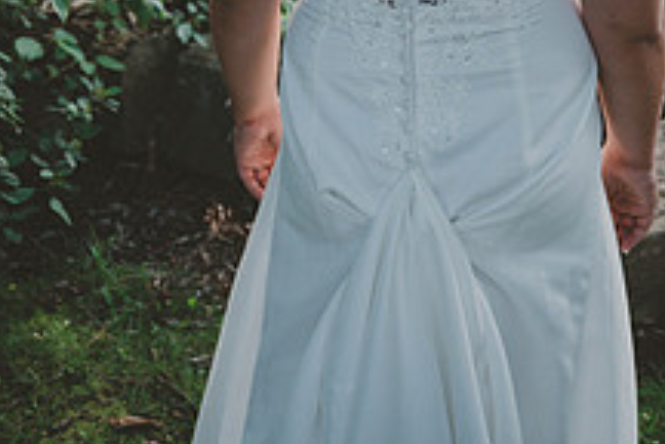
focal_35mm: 50
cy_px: -151
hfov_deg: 39.3
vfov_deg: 23.5
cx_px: 414
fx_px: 924
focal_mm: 24
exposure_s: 1/125
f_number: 2.8
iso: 640
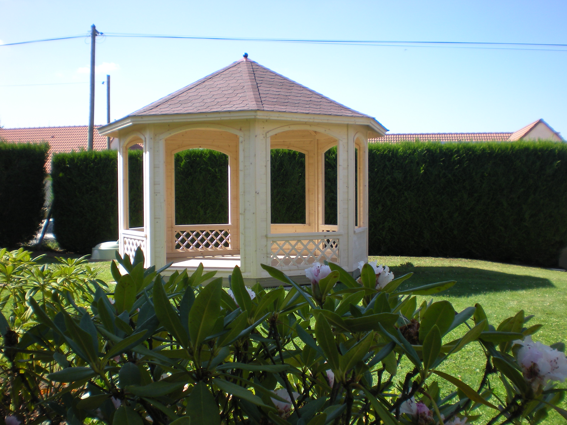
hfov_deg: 47.9
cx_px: 287
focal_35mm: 39
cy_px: 213
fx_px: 639
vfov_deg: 36.8
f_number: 4.6
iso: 64
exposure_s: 1/212
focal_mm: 6.3
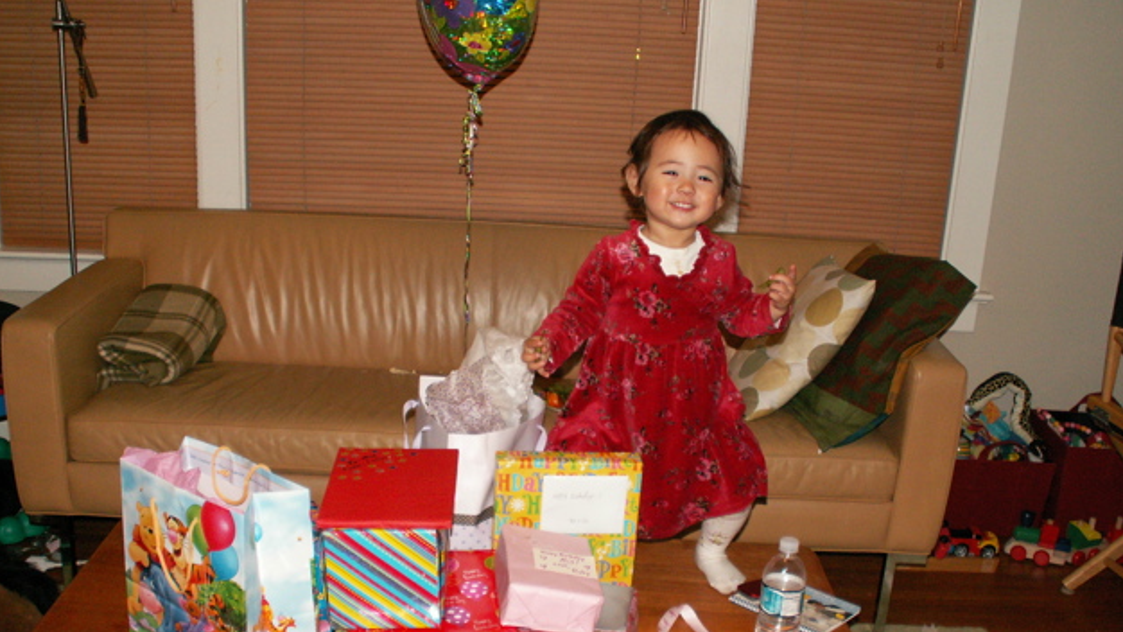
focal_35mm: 39
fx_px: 1161
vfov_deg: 30.4
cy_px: 373
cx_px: 553
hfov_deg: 51.6
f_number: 2.8
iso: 160
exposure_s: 1/40
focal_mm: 5.86
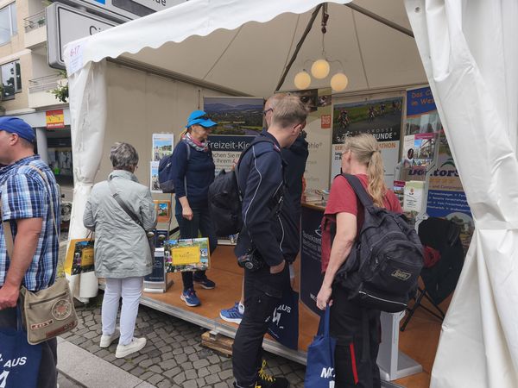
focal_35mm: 23
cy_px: 194
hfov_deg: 73.9
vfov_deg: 58.9
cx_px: 259
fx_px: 344
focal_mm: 5.35
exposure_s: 1/2300
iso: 80
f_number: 1.7
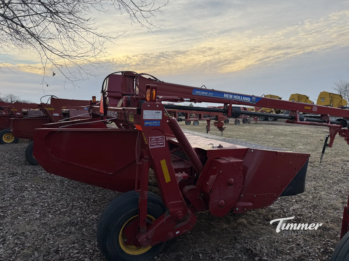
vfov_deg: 56.8
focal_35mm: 24
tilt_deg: -2.2
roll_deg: -1.1
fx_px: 242
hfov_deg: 71.6
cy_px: 130
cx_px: 174
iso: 80
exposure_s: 1/1250
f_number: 1.78
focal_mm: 6.76
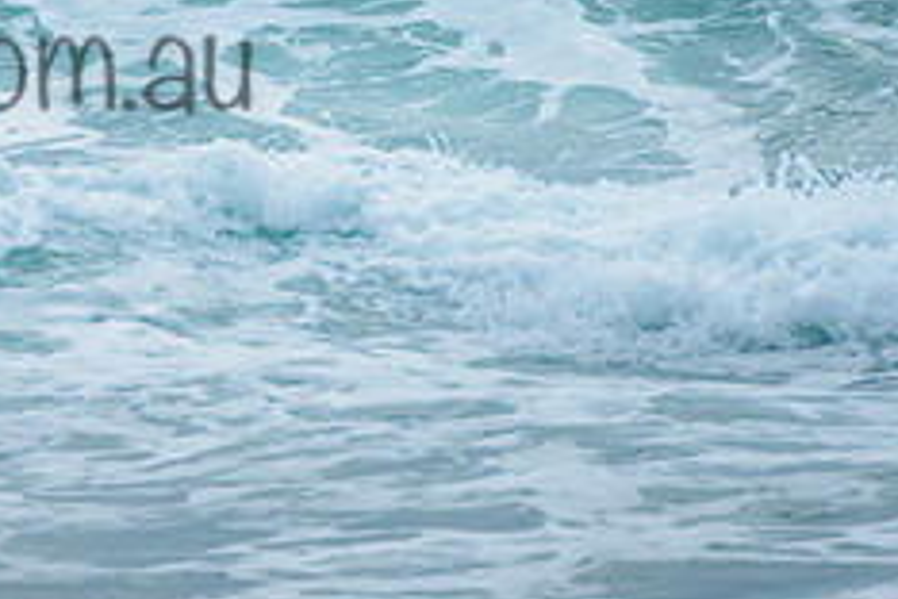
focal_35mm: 1217
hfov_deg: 1.7
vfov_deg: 1.1
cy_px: -59
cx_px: -145
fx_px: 30355
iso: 500
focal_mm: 400
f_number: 9
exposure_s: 1/1600
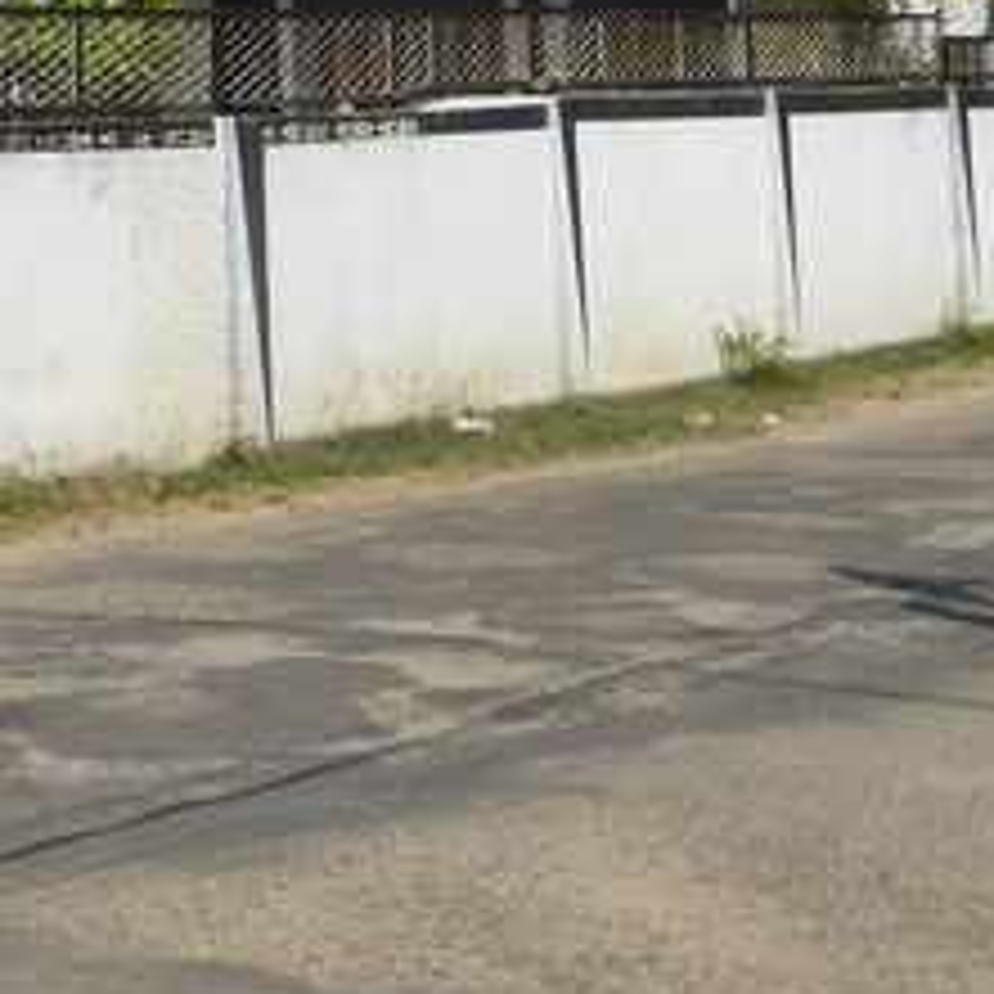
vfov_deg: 15.5
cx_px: -252
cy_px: -153
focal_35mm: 109
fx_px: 3541
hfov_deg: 15.3
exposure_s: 1/1000
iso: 80
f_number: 3.6
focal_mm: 5.8
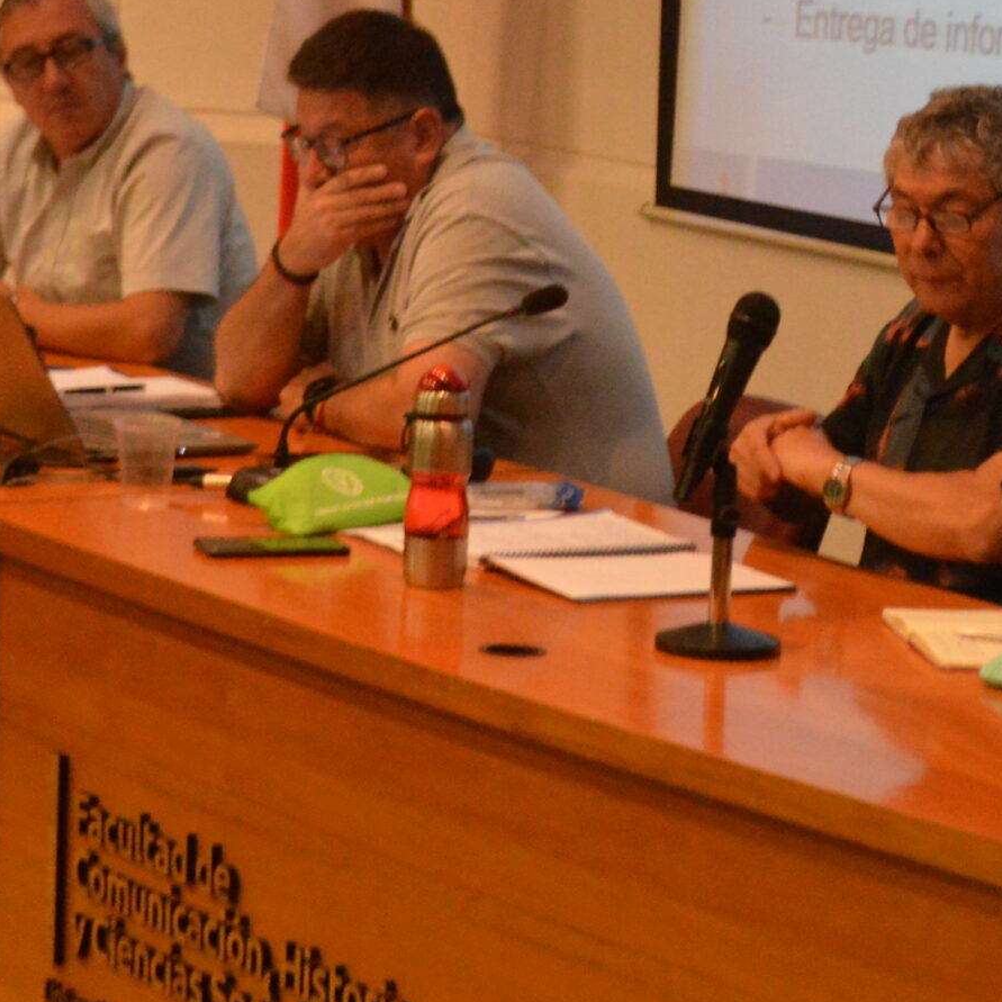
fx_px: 4552
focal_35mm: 139
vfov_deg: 12.5
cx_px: 806
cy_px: 152
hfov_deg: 12.5
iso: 2800
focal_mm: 38
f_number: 5
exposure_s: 1/60
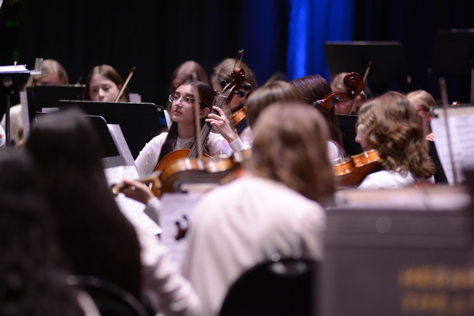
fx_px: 2369
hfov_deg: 11.4
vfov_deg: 7.6
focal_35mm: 180
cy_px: 158
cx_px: 237
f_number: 2.8
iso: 1600
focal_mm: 180
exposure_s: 1/250
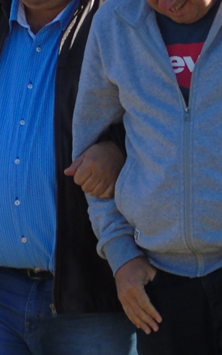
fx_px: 13323
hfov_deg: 1.0
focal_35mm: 1376
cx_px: -385
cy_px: 223
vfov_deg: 1.5
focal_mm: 65
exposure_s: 1/125
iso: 80
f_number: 5.2
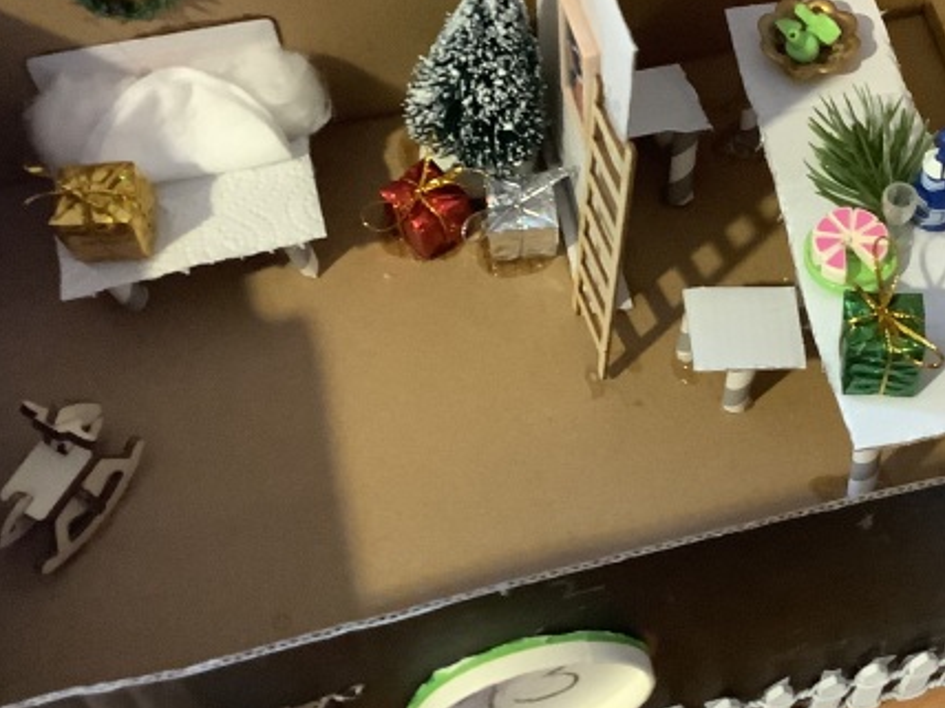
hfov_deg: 32.9
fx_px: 1583
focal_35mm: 58
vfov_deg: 25.2
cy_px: 293
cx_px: 631
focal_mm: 3.3
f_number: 2.4
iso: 640
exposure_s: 1/20
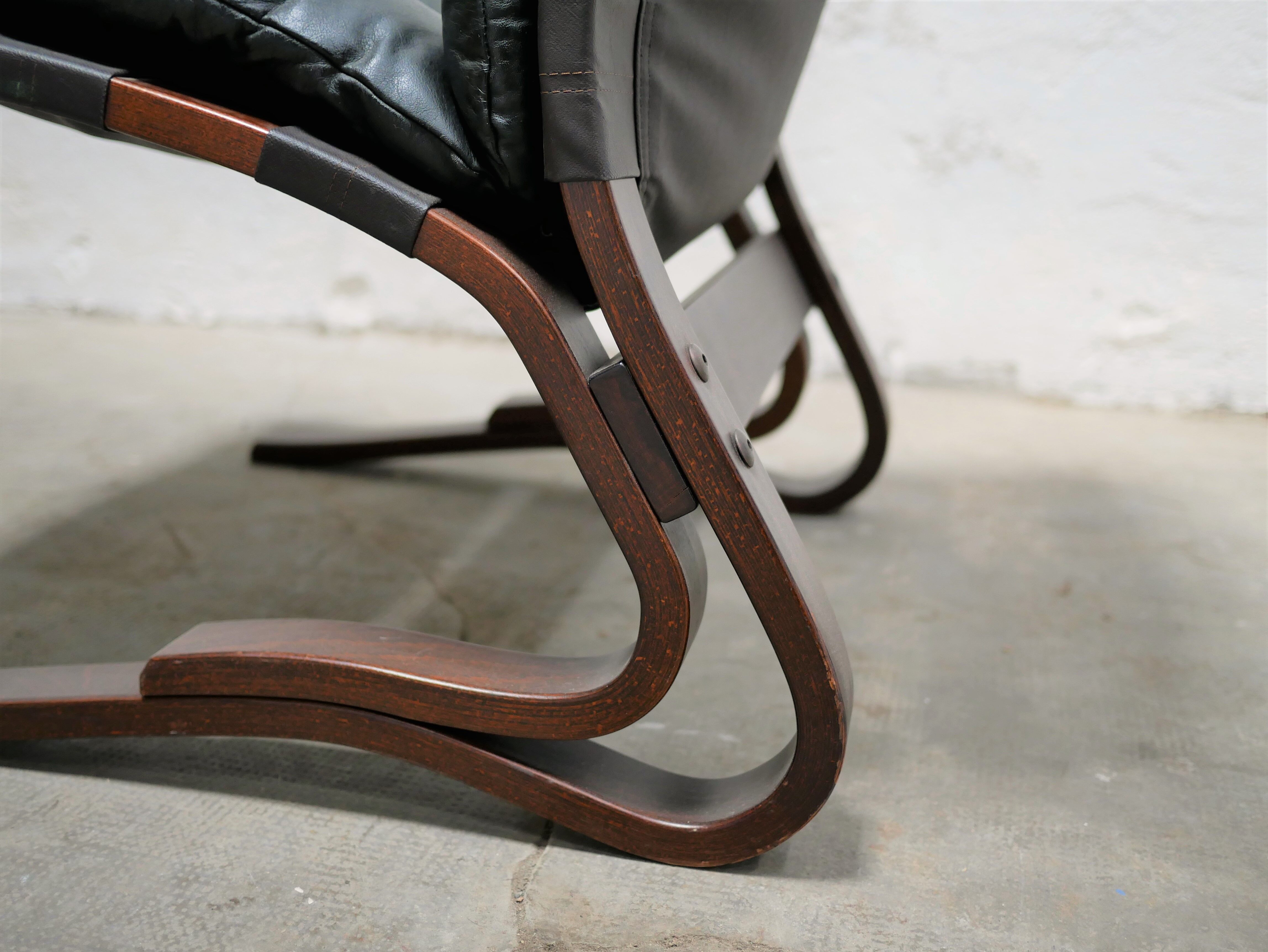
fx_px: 1466
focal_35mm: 40
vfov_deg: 36.0
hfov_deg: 46.8
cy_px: 476
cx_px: 634
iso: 500
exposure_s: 1/60
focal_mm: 20
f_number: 1.7
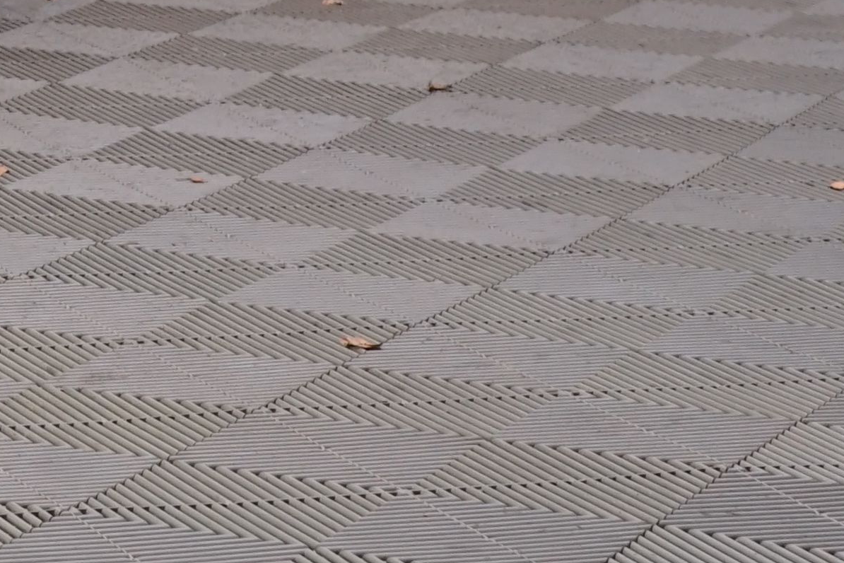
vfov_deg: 6.8
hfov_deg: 10.2
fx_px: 4478
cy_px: -778
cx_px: -657
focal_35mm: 191
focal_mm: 38
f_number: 5.6
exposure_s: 1/50
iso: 800
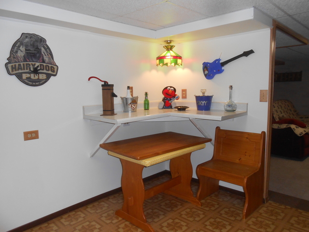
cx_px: 154
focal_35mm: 26
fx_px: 232
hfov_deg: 67.3
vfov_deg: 53.1
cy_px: 116
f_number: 3.5
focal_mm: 4.6
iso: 200
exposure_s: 1/25
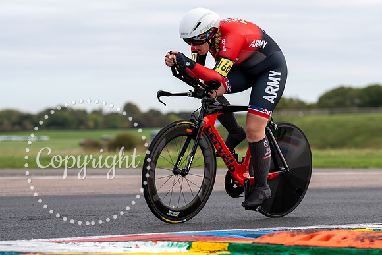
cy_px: 115
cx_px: 244
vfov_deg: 9.0
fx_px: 1624
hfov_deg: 13.4
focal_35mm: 153
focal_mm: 120
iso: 125
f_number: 3.5
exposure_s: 1/800
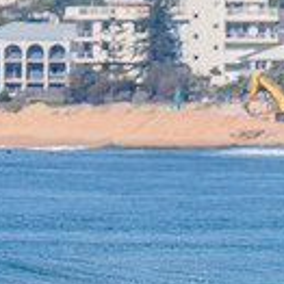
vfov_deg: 0.9
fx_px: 17497
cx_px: 93
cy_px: 335
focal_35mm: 1885
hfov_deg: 0.9
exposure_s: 1/2000
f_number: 5.6
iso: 125
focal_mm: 500
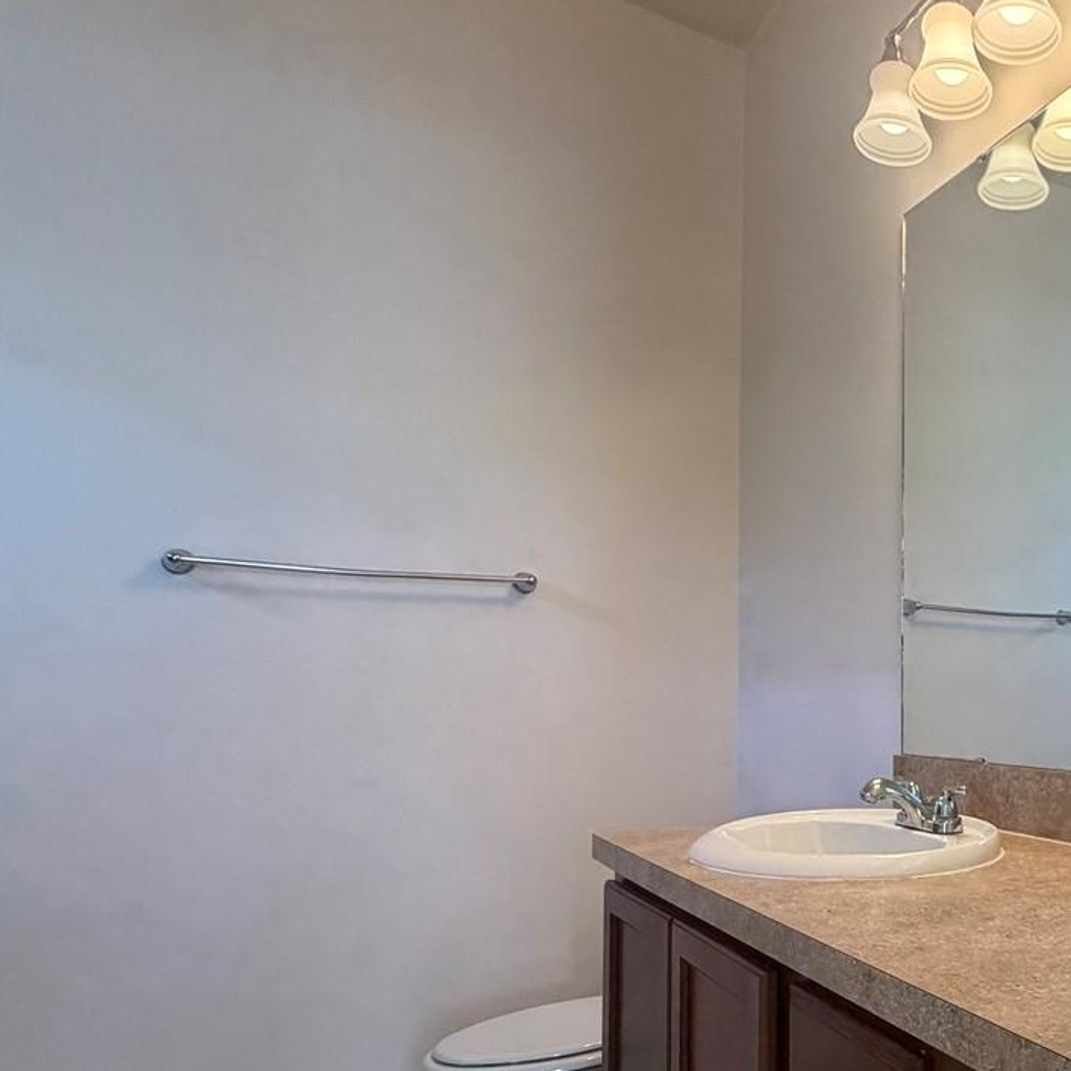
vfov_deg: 56.5
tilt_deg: +0.6
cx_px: 1051
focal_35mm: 28
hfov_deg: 48.2
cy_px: 676
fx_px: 980
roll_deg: +0.1
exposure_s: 1/120
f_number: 2.2
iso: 200
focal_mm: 2.22
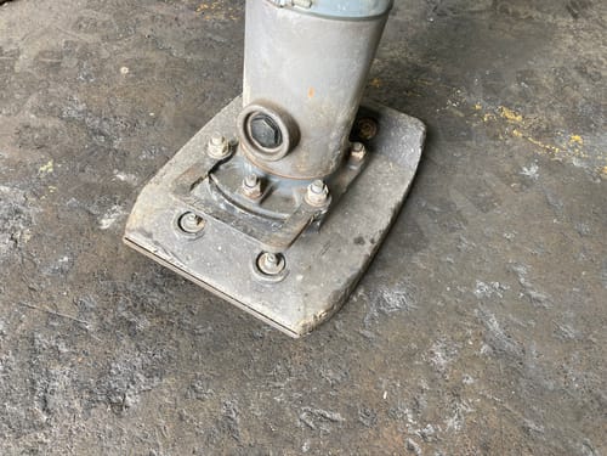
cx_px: 304
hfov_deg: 63.4
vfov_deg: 49.7
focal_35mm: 28
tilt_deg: -56.6
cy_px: 228
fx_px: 491
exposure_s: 1/116
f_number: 1.8
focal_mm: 3.99
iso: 80
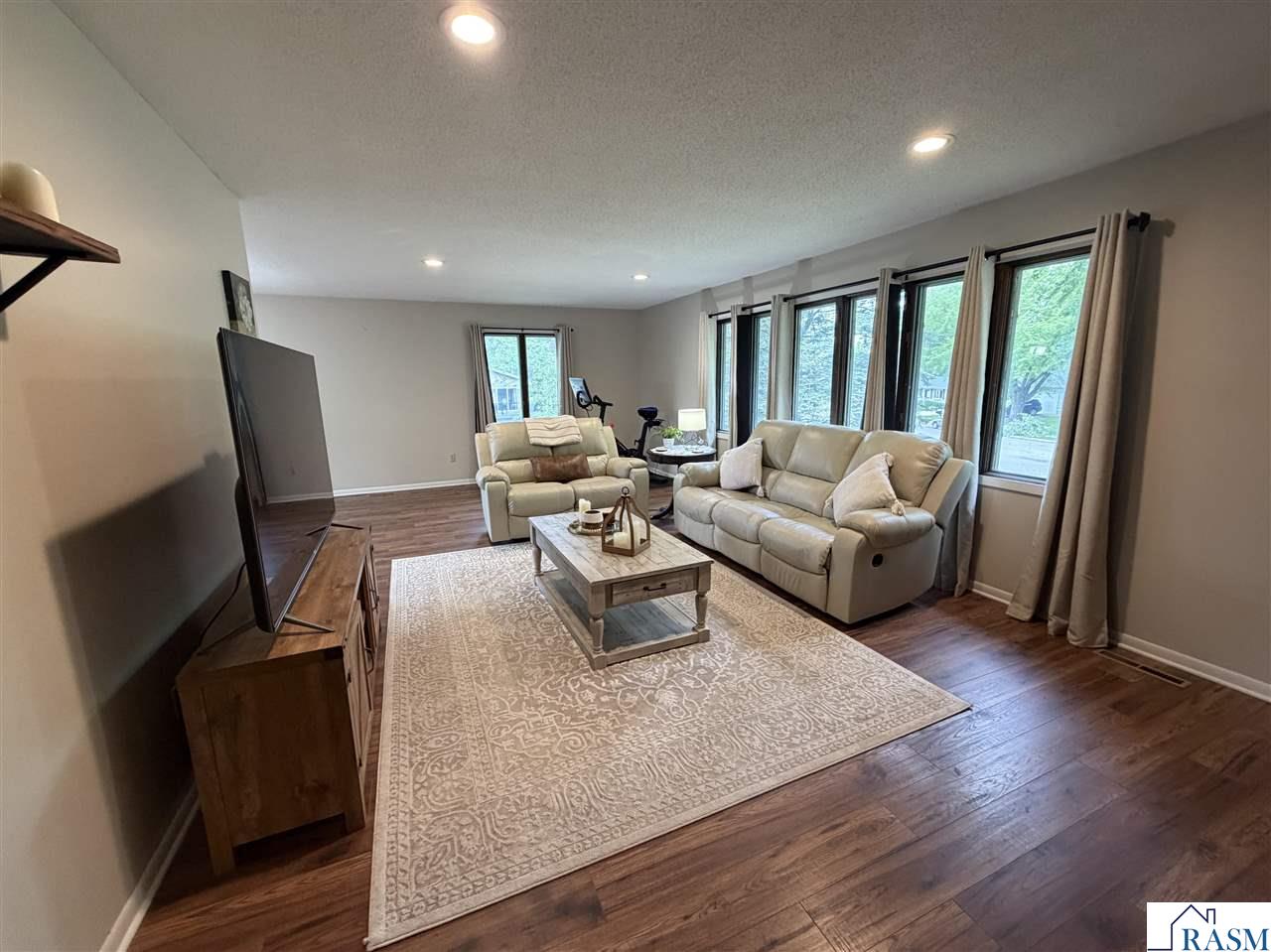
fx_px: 514
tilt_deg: -11.2
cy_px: 476
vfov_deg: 85.6
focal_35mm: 14
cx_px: 636
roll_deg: +1.1
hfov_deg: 102.1
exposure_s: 1/60
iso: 320
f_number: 2.2
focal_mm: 2.22
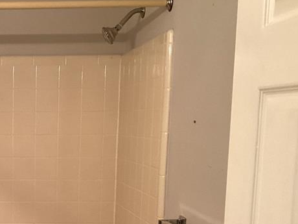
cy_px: 216
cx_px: -21
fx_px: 594
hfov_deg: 26.2
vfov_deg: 20.7
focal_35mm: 69
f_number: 2.4
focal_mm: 3.3
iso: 160
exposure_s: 1/60
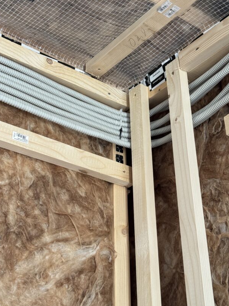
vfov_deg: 31.5
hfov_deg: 24.0
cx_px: 129
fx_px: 538
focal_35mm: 61
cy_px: 113
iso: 160
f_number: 1.78
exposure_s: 1/60
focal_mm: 6.76
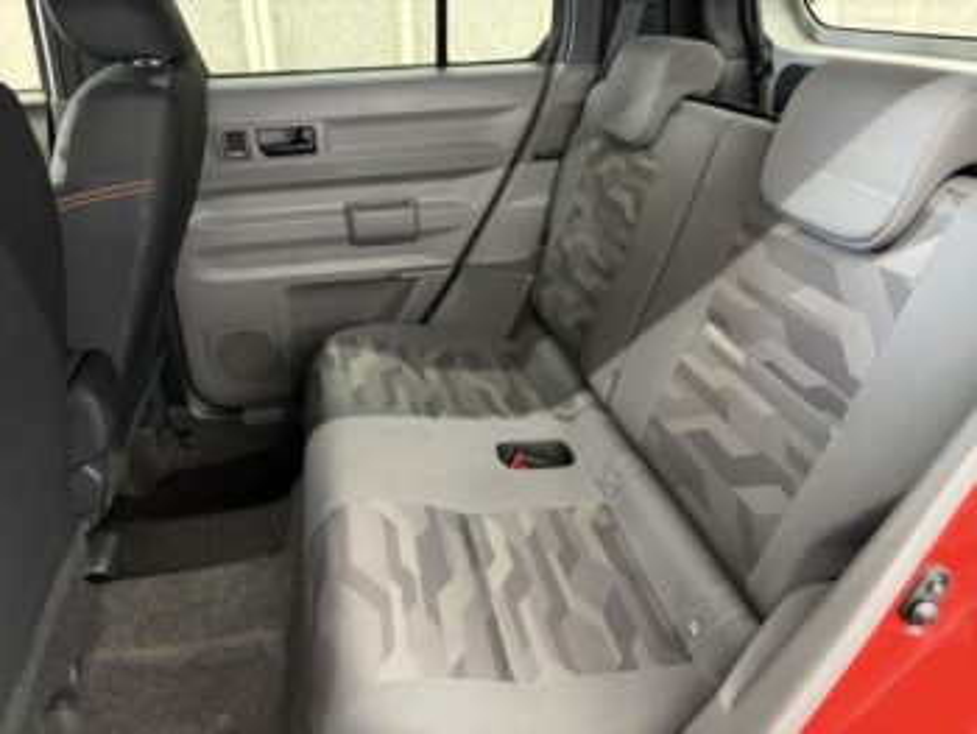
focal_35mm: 26
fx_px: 734
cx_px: 488
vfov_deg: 53.1
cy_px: 367
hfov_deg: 67.3
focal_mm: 5.96
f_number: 1.6
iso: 500
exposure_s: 1/25
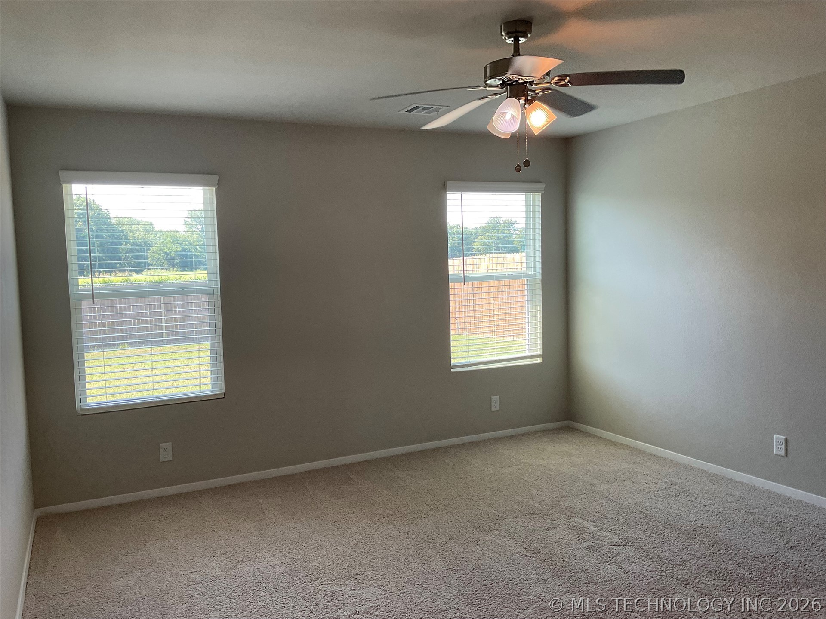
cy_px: 310
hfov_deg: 61.7
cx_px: 413
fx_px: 692
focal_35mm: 29
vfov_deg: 48.2
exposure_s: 1/120
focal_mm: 3
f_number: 1.8
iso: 50
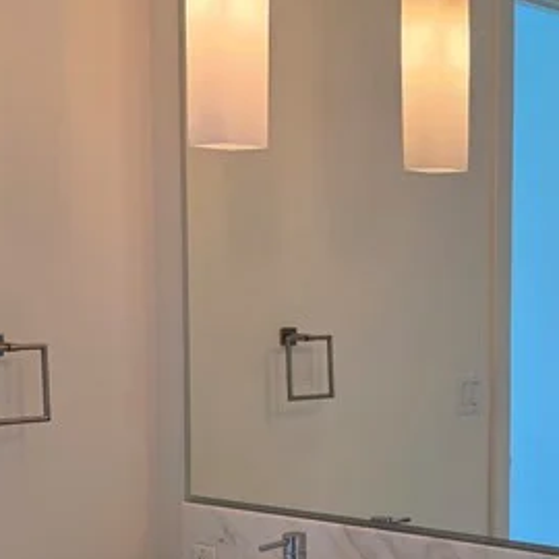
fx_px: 1407
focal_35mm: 77
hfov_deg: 22.2
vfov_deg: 22.3
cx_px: 443
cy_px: 395
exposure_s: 1/120
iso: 80
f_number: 1.7
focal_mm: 6.3
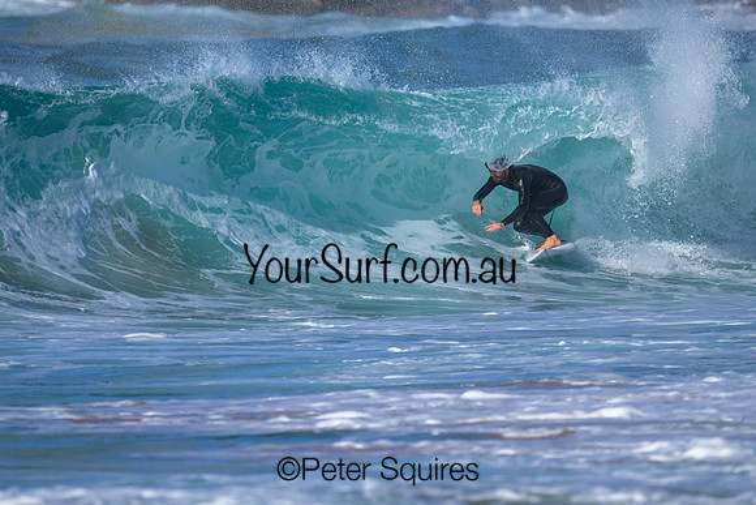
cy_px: 230
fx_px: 23103
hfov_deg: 1.9
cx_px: 360
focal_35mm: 1100
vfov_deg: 1.3
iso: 220
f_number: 6.3
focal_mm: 800
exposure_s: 1/2000
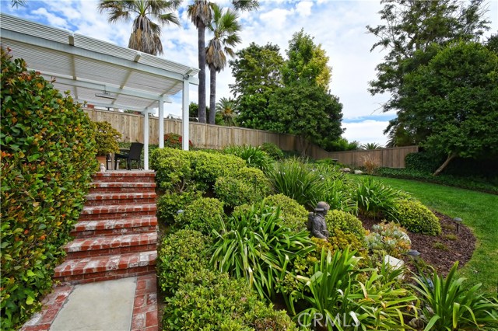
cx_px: 249
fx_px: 207
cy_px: 166
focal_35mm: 15
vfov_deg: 77.3
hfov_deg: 100.4
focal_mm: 10
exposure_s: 1/250
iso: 320
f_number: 14
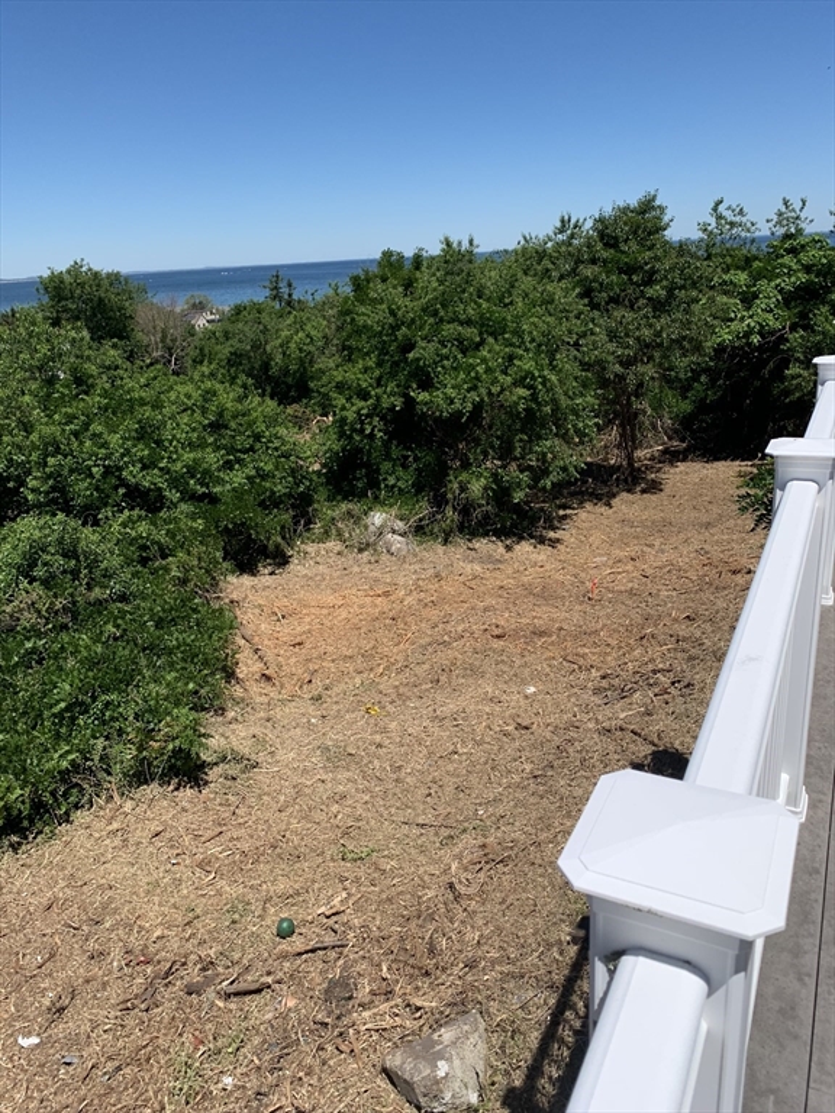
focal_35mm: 26
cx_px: 418
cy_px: 556
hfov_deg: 53.1
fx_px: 836
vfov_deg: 67.3
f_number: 1.8
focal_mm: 4.25
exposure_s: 1/2611
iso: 25
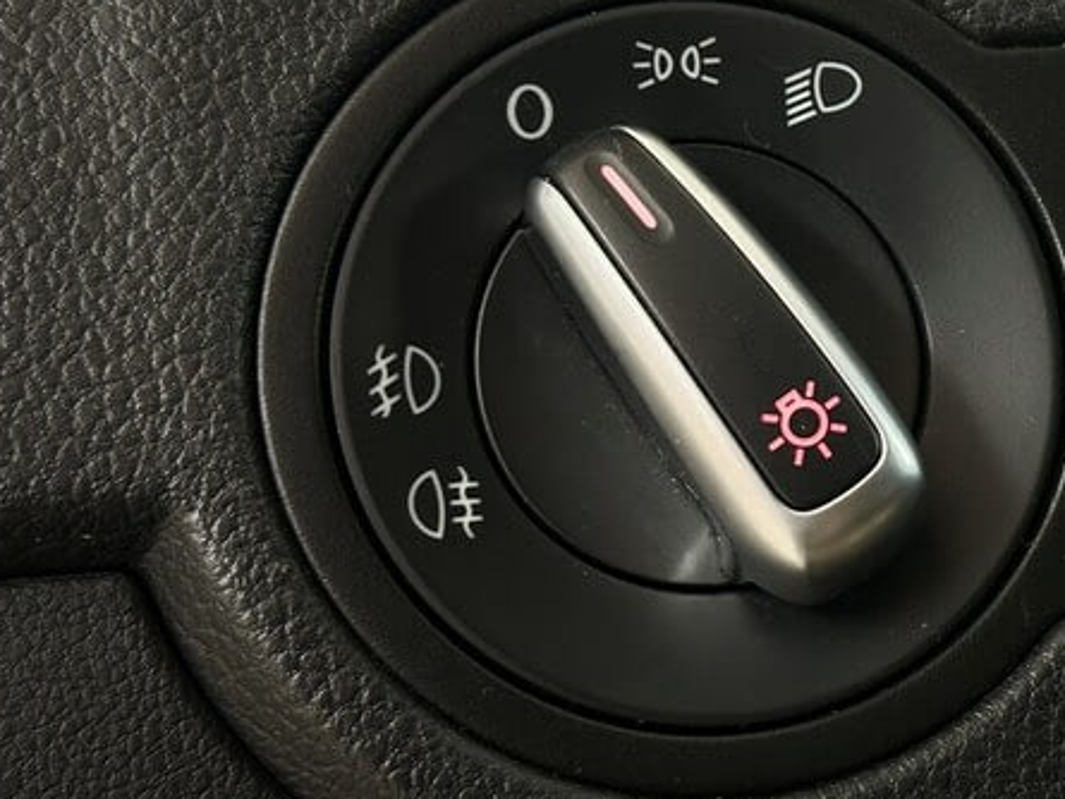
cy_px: 303
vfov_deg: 15.2
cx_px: 969
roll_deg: -1.3
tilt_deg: -16.4
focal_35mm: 97
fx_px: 2985
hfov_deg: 19.8
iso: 250
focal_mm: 6.86
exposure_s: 1/33
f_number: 1.78
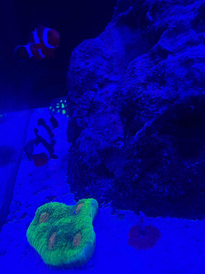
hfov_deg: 56.8
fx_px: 190
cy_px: 137
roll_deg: +4.5
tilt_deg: -20.9
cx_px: 102
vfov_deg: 71.6
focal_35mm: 24
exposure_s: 1/74
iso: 320
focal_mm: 2.22
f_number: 2.2
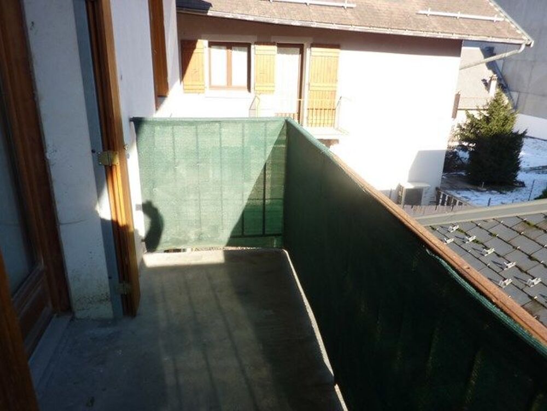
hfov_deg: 69.4
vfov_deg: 54.9
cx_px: 274
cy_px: 206
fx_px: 395
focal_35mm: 25
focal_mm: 4.1
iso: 80
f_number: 4
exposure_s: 1/125
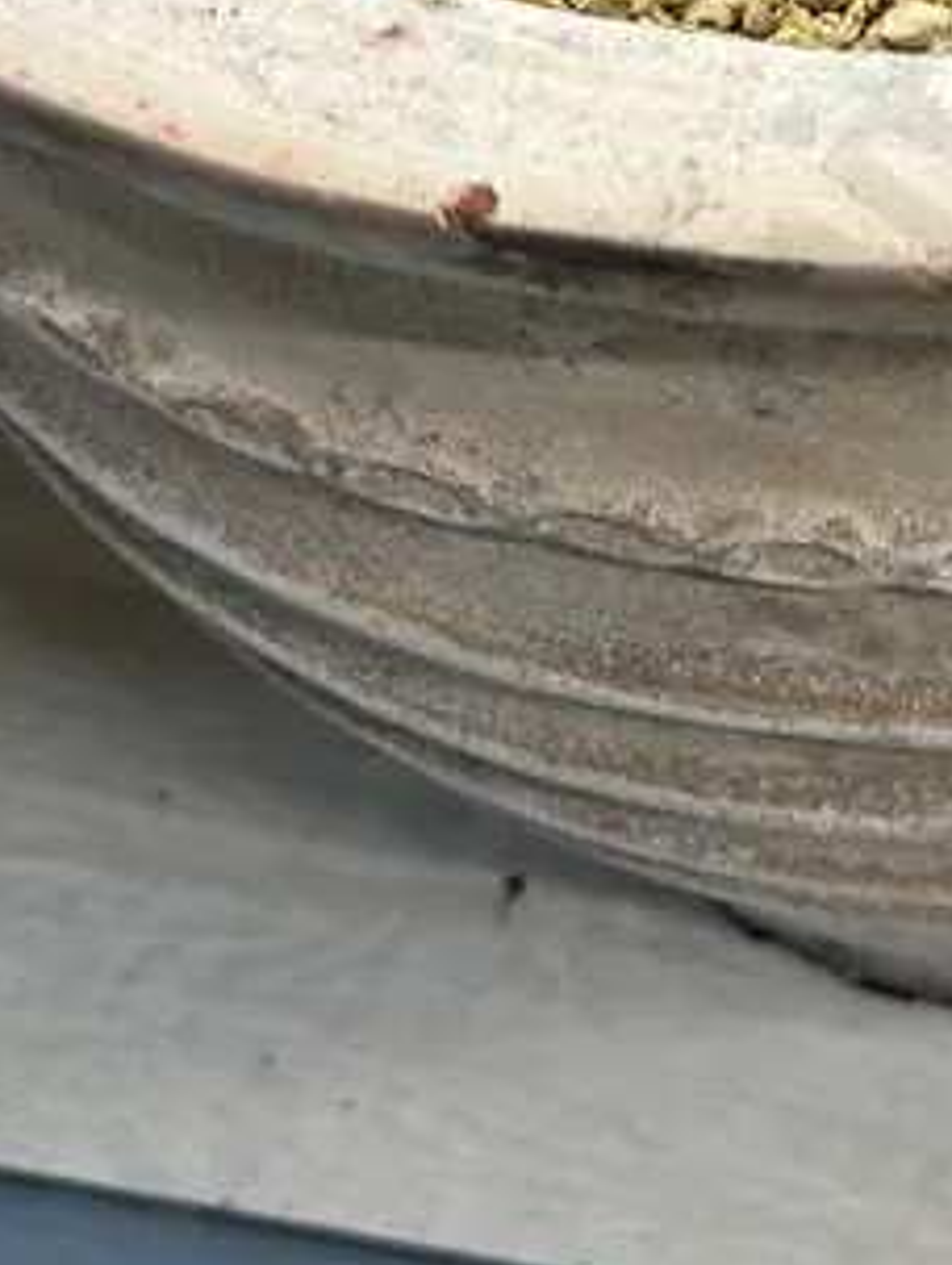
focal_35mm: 81
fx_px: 2964
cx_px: 1027
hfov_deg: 17.7
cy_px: 8
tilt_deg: -50.4
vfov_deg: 23.1
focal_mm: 6.86
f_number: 1.78
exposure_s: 1/50
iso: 160
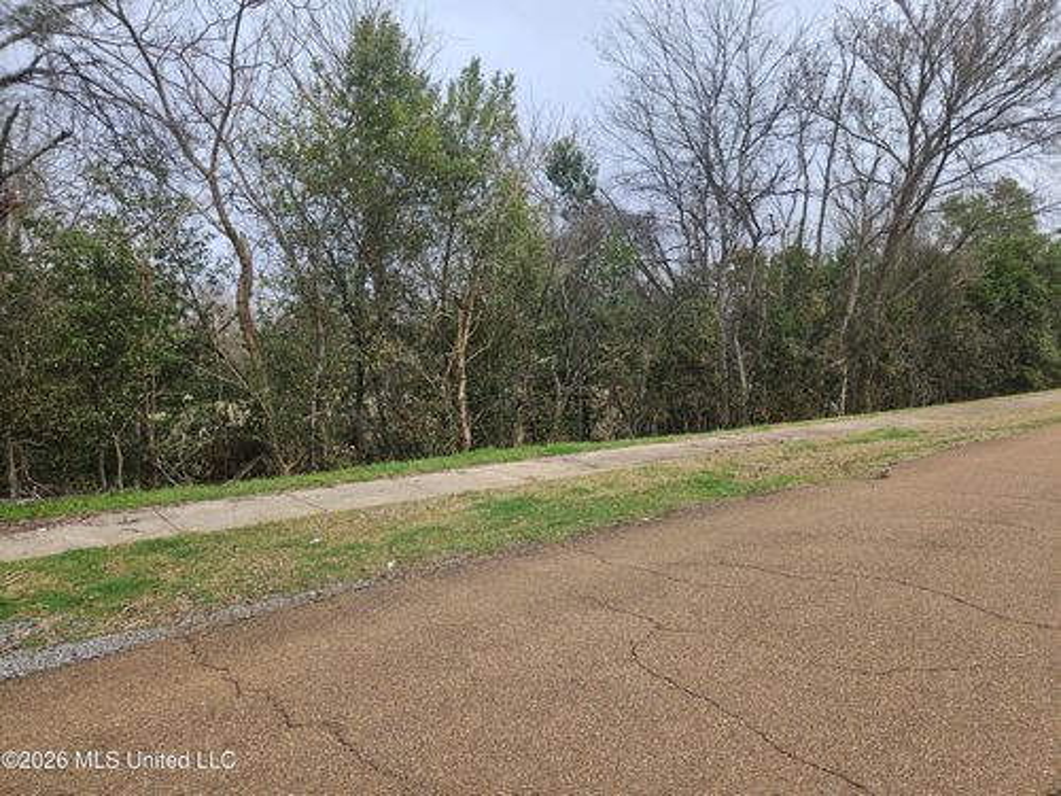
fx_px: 705
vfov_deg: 58.9
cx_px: 530
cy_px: 398
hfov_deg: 73.9
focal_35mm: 23
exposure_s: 1/326
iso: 25
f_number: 1.8
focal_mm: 5.4
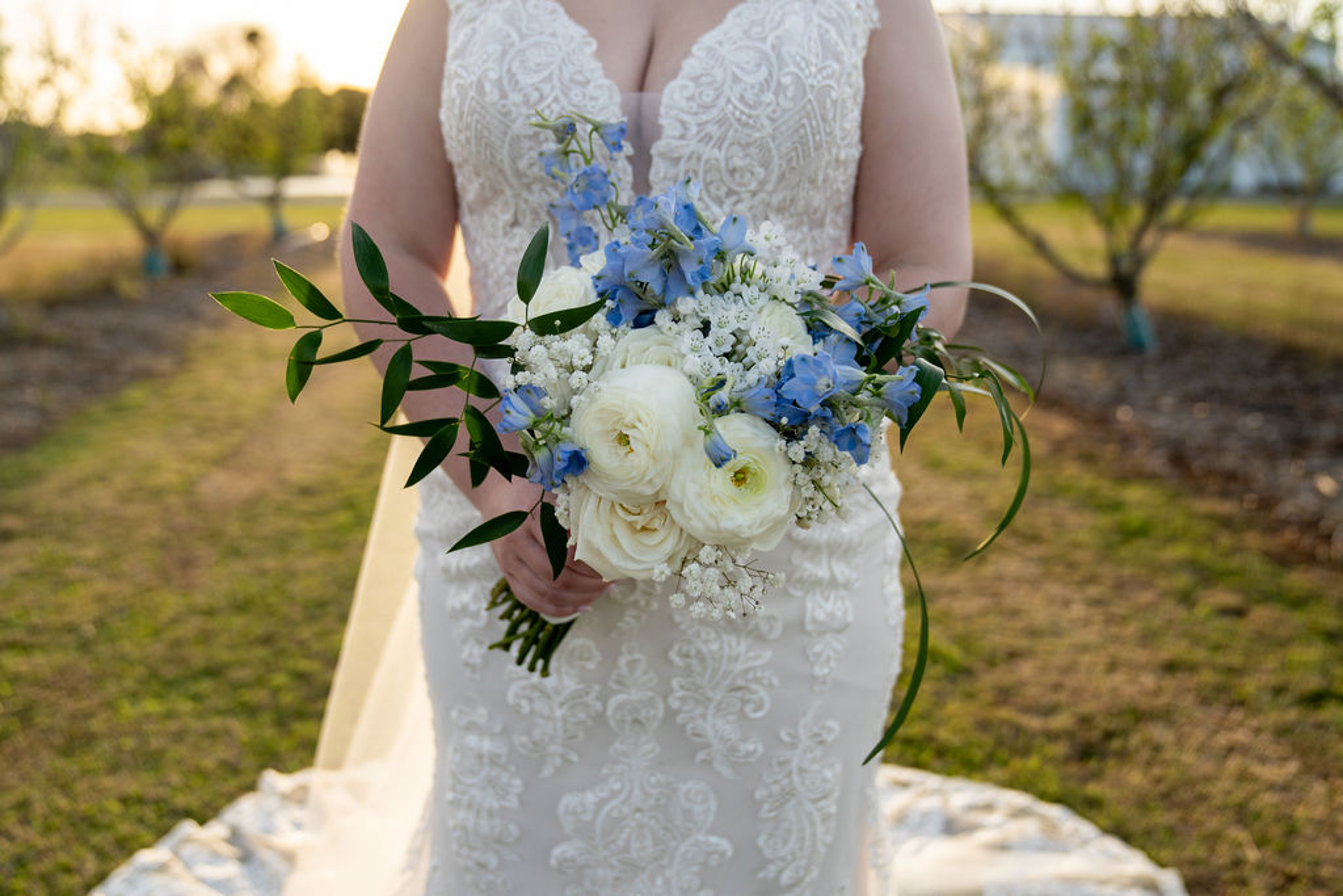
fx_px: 1280
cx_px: 672
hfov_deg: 55.4
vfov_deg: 38.6
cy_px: 448
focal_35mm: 34
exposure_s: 1/400
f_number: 2.8
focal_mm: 30
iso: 250
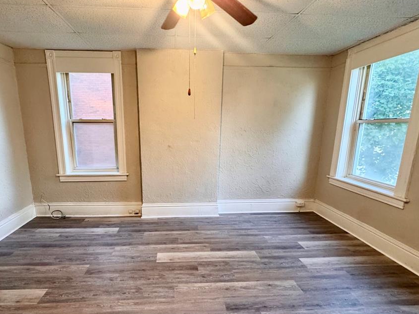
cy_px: 170
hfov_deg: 90.5
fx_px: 206
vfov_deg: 74.6
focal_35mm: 17
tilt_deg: -12.0
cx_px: 182
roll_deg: +1.3
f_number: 2.2
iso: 320
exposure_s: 1/60
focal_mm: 2.22
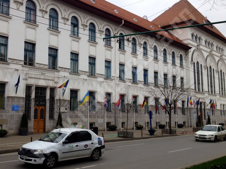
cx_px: 113
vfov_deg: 40.7
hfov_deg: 52.6
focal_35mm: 35
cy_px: 84
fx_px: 229
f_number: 2.4
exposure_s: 1/1381
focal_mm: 4.28
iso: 50
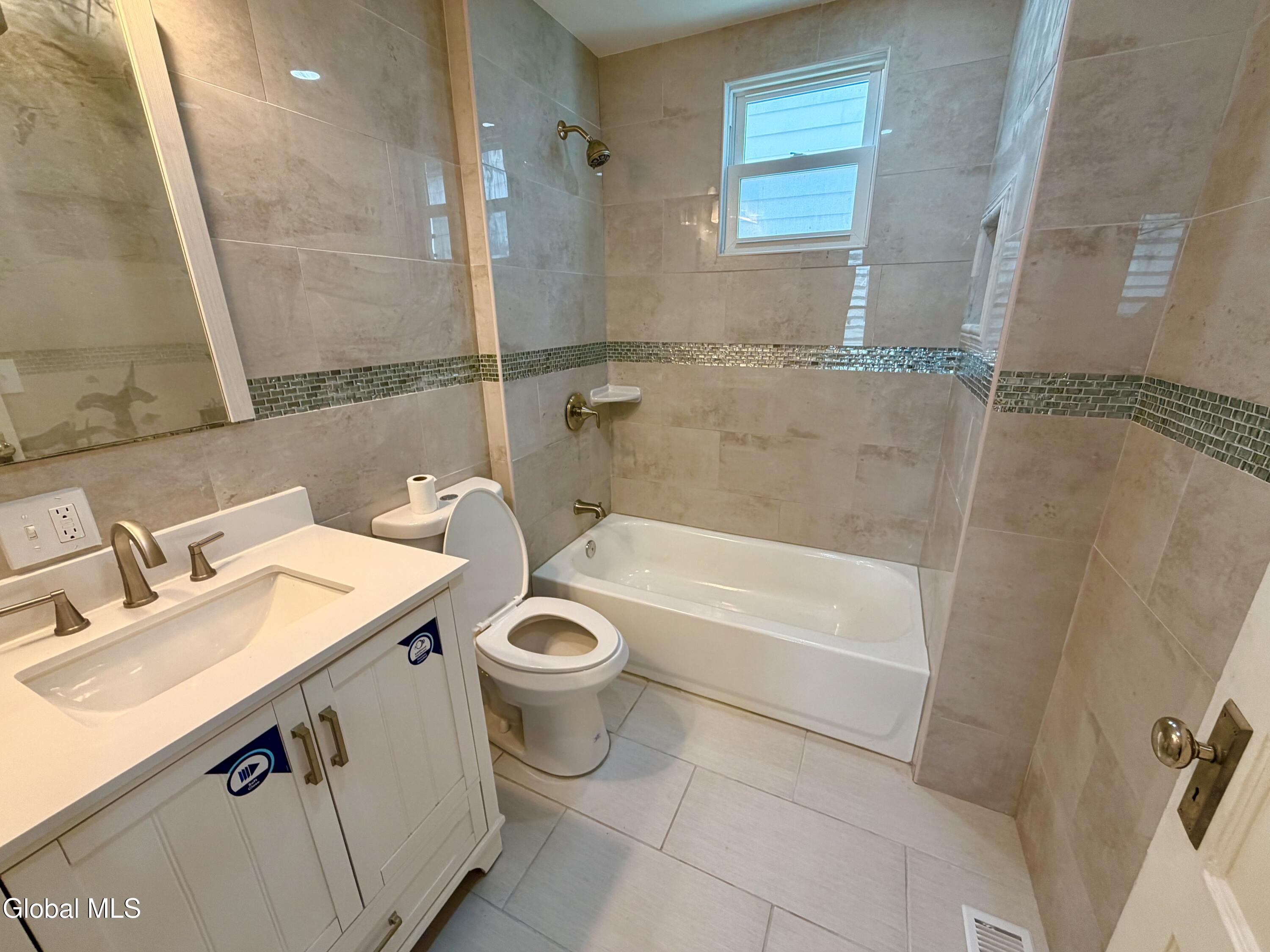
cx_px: 635
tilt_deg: -18.0
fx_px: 514
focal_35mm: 14
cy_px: 476
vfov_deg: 85.7
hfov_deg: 102.1
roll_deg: +1.2
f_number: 2.2
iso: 100
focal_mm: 2.22
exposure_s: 1/120
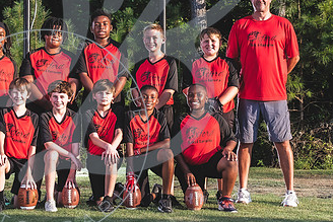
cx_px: 112
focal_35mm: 88
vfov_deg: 15.5
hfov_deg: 23.0
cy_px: 53
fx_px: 814
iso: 100
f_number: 8
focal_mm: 36
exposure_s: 1/200
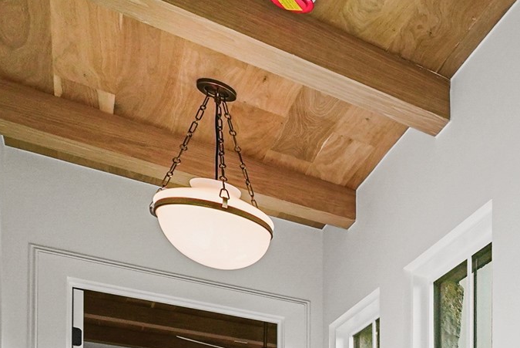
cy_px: 521
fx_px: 650
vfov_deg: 23.8
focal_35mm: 45
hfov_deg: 28.8
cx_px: 770
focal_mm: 14
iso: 1600
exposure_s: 1/100
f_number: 8
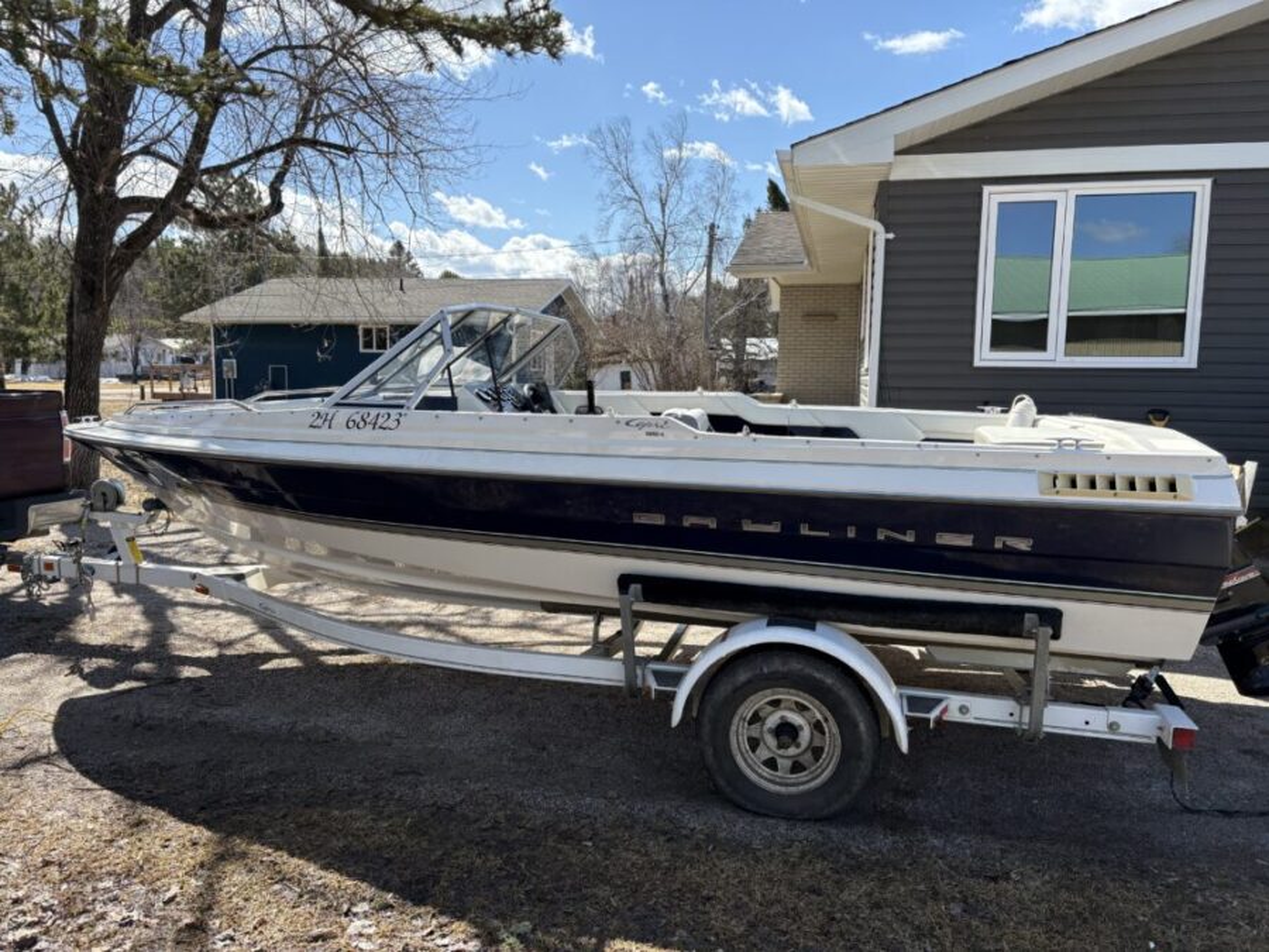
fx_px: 953
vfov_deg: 53.1
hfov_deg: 67.3
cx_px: 634
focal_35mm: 26
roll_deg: -1.1
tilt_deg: -7.4
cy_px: 476
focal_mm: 5.96
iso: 64
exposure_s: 1/2364
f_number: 1.6
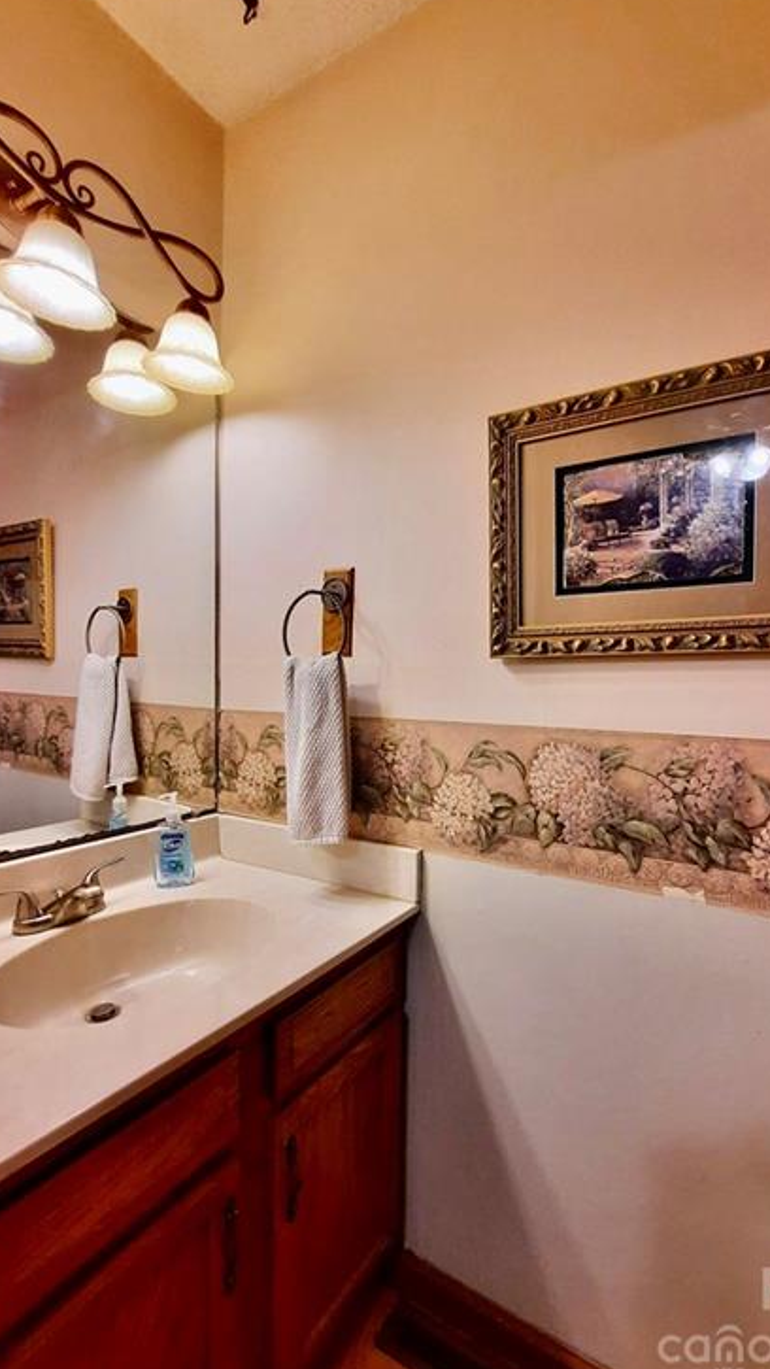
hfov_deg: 70.3
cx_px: 432
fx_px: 544
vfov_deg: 103.0
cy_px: 697
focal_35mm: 15
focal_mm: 1.74
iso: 50
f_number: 2.2
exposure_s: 1/40
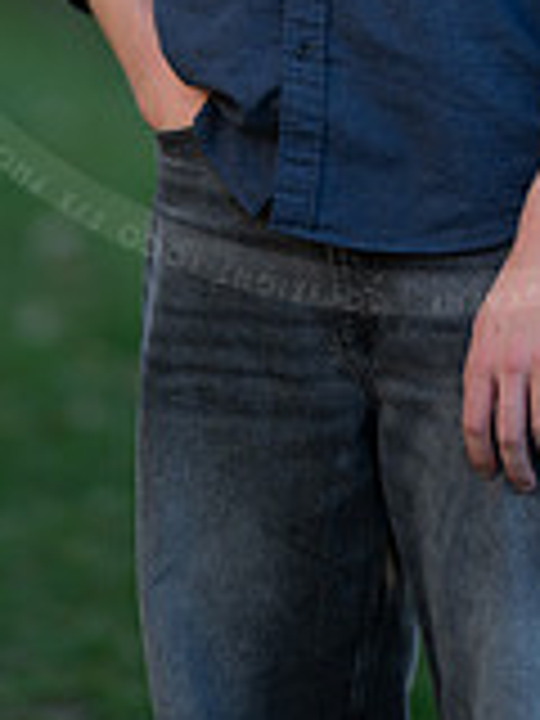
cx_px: 378
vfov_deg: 8.5
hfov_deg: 6.5
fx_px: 4784
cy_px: -270
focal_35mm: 230
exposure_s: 1/800
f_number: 1.3
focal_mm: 85
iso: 125
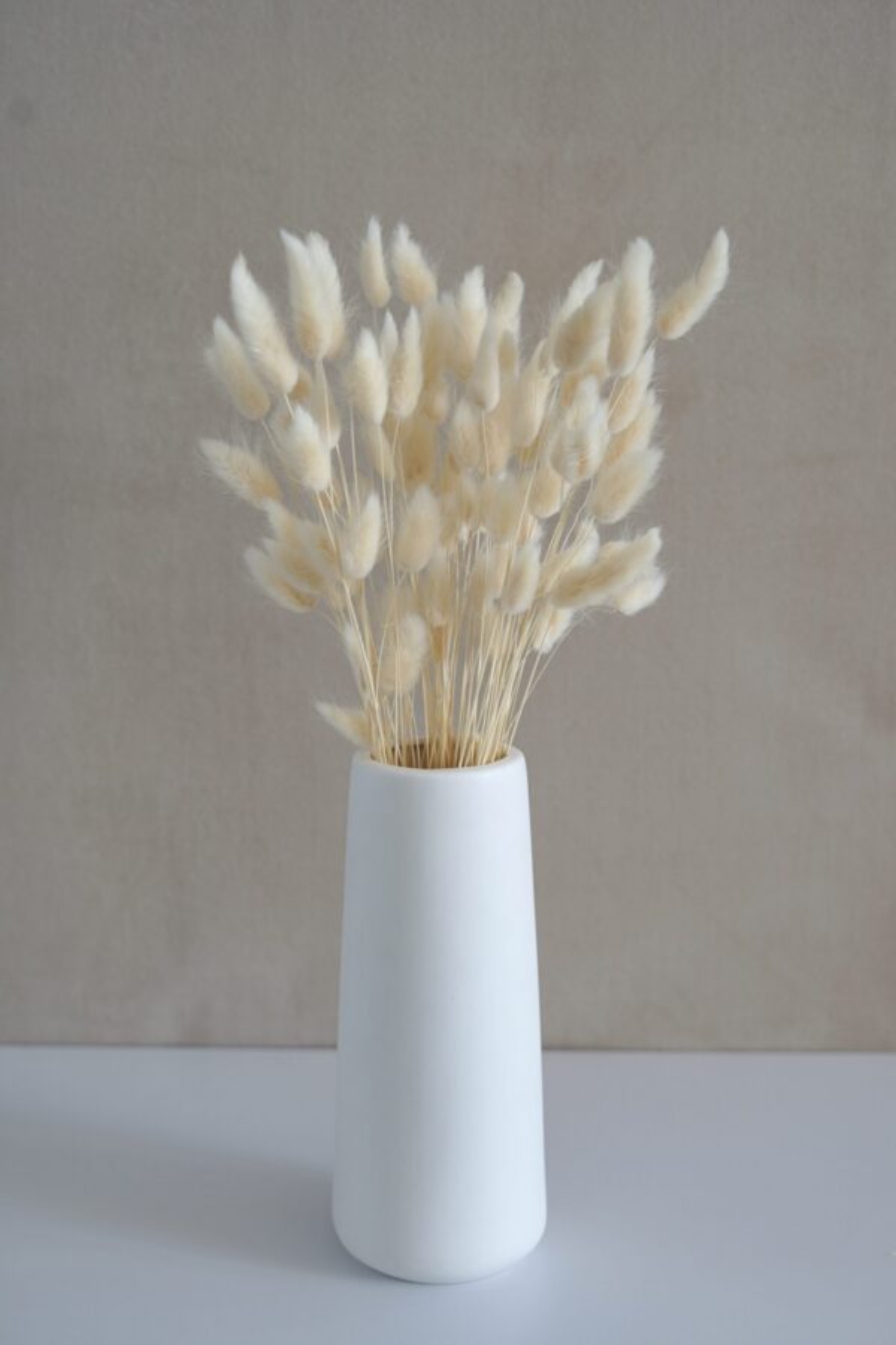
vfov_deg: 39.6
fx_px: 1867
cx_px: 448
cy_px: 672
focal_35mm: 50
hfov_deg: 27.0
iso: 100
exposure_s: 1/25
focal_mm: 50
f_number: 3.5
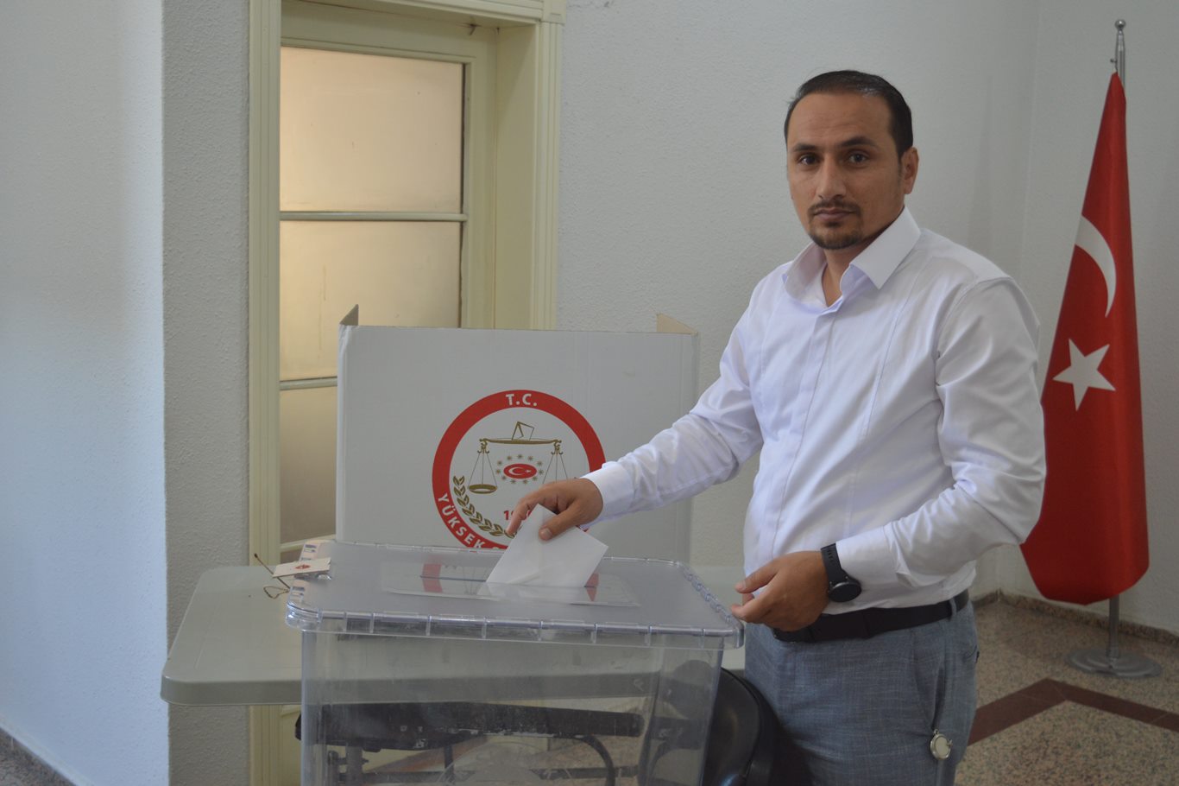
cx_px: 590
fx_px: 1473
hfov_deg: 43.6
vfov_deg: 29.9
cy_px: 393
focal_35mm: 45
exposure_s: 1/60
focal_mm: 30
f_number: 4.2
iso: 400
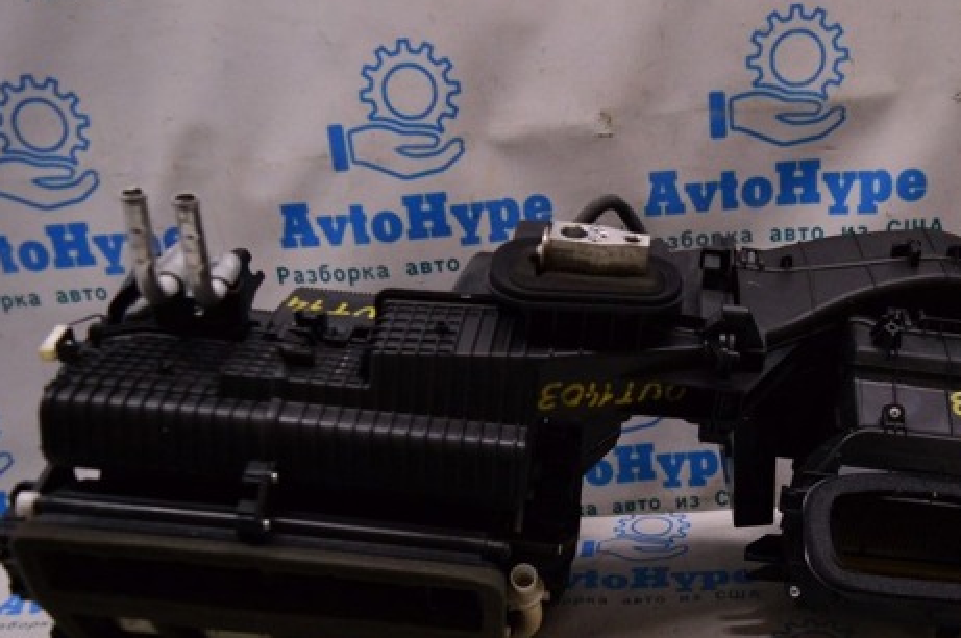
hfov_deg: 44.5
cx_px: 592
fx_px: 1165
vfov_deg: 30.4
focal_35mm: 44
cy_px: 433
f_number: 4
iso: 1600
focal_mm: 21
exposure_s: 1/400
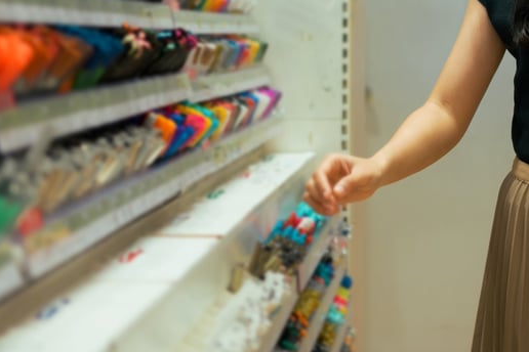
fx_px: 1366
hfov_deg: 21.5
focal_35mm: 93
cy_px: 24
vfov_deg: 14.5
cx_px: 448
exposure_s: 1/500
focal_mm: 40
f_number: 2
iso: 400
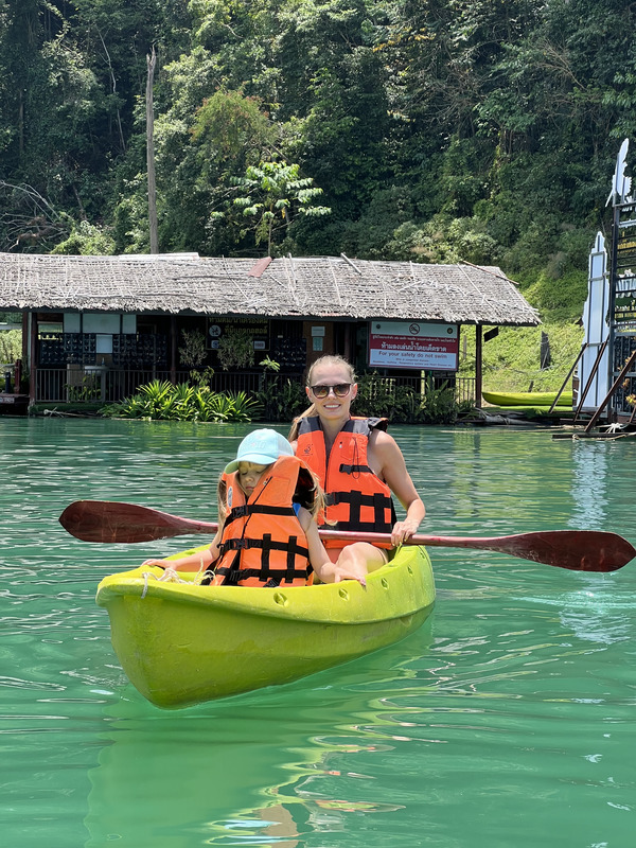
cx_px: 318
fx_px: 1886
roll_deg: -1.1
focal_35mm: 77
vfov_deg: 25.3
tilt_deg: -2.6
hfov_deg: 19.1
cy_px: 424
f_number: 2.8
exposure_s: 1/296
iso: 32
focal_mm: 9
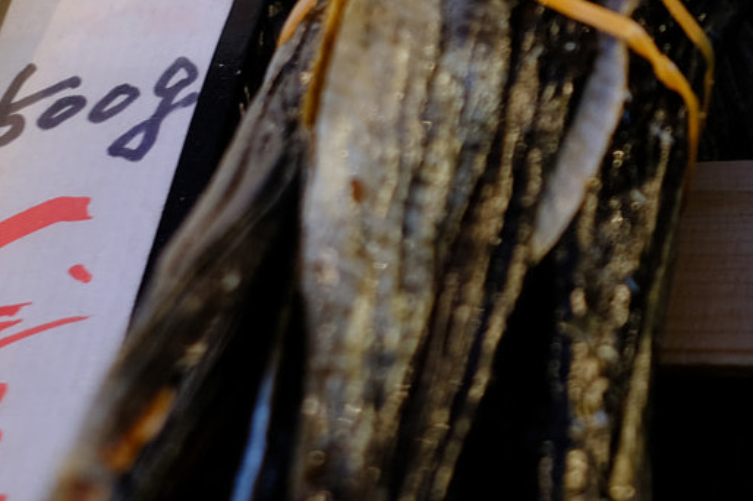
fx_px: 2278
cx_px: 735
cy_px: 100
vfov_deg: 12.5
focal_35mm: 109
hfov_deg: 18.3
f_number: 2.8
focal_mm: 23
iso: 200
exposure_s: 1/27
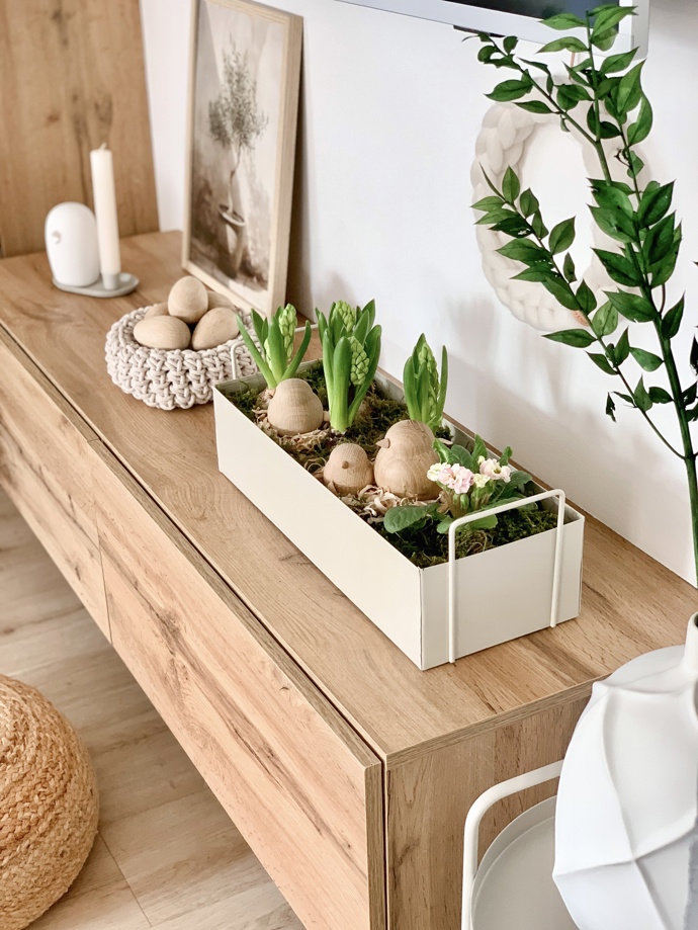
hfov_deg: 28.1
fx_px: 1397
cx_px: 349
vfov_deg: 36.8
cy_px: 465
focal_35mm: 52
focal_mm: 6
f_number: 2.4
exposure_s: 1/80
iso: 125
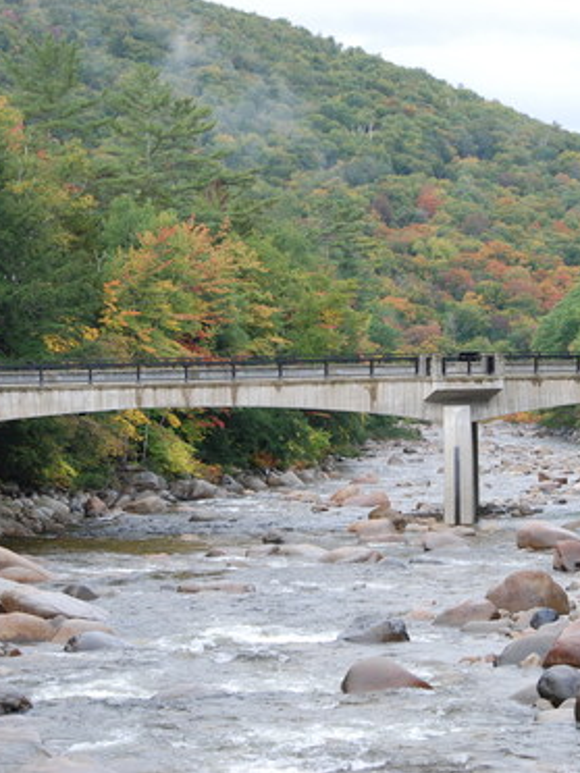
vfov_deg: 16.5
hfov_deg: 12.4
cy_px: 385
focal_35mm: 120
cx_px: 387
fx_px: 2675
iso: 200
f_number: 5.6
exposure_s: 1/125
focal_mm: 55
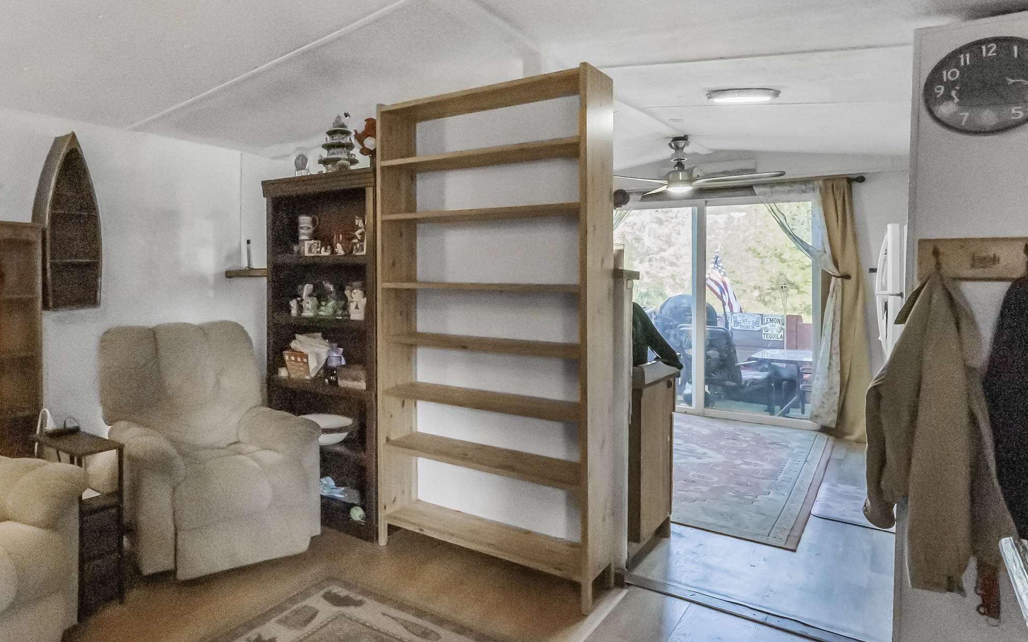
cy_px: 348
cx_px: 292
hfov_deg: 75.4
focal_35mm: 22
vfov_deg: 55.0
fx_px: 616
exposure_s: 1/640
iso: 12800
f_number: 7.1
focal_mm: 14
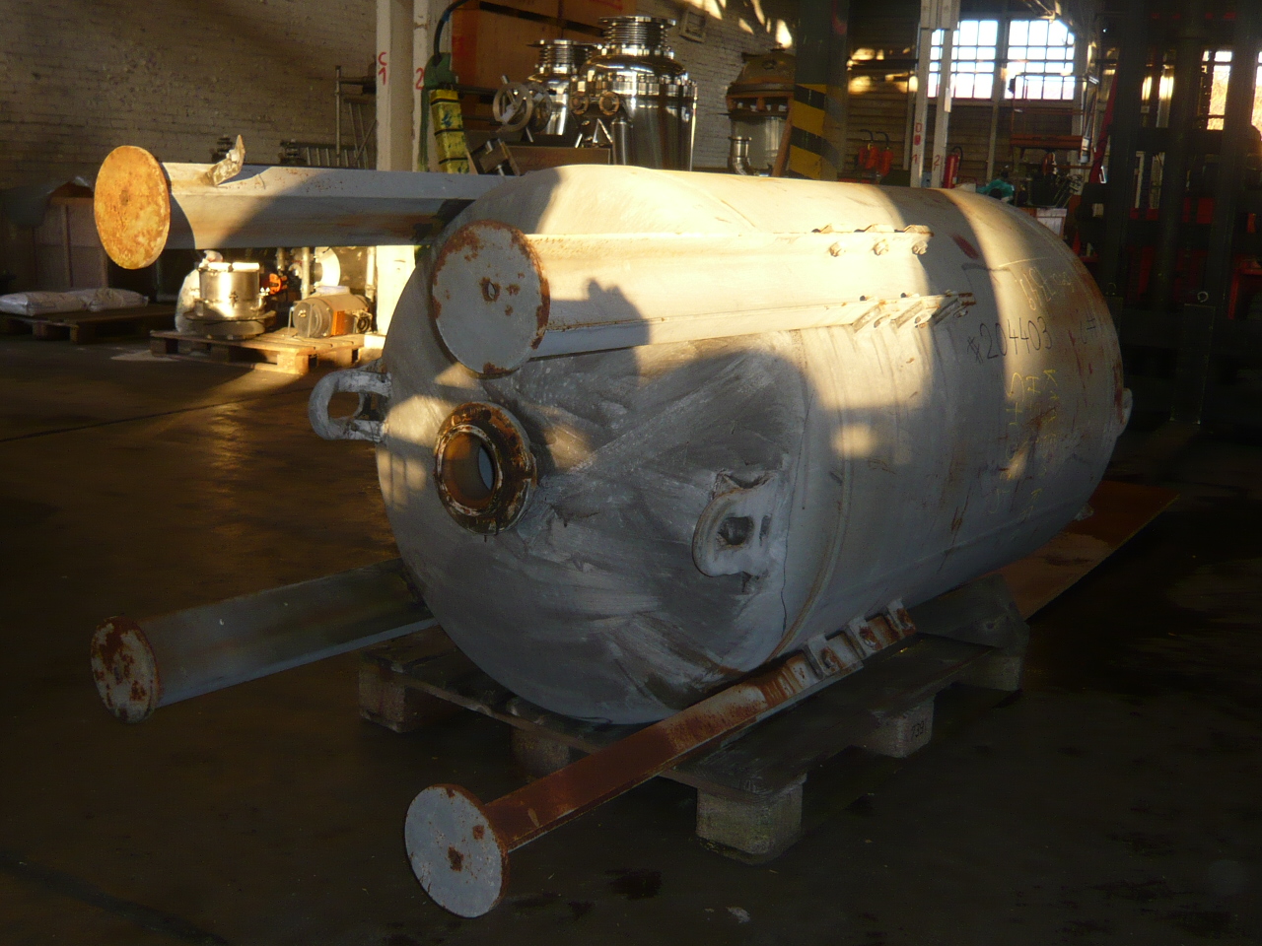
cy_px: 473
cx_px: 631
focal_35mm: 36
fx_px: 1312
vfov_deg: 39.7
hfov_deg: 51.4
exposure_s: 1/50
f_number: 2.8
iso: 100
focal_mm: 4.6
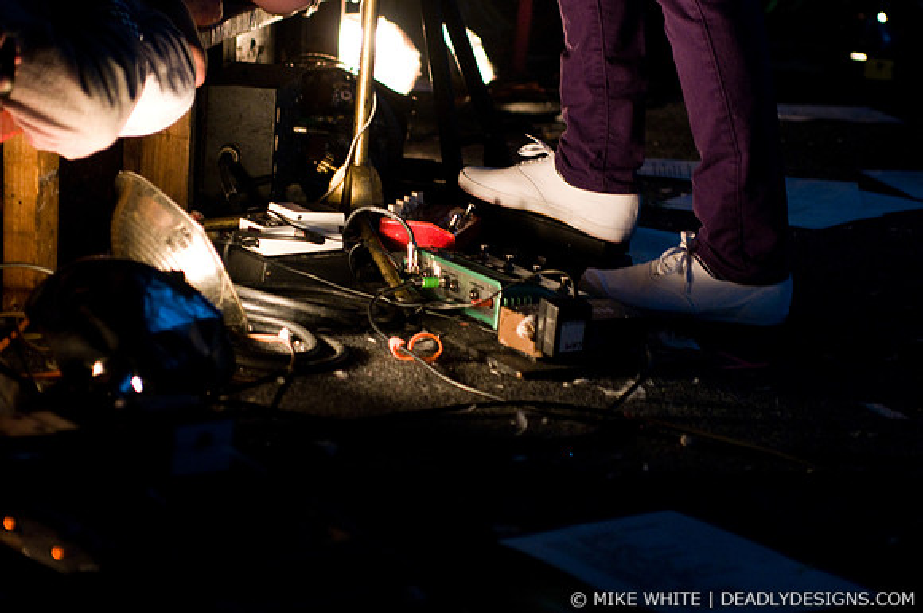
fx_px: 2688
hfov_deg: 19.5
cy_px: 306
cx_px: 462
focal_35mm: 105
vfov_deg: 13.0
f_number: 2.8
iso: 1250
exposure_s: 1/60
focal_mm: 70
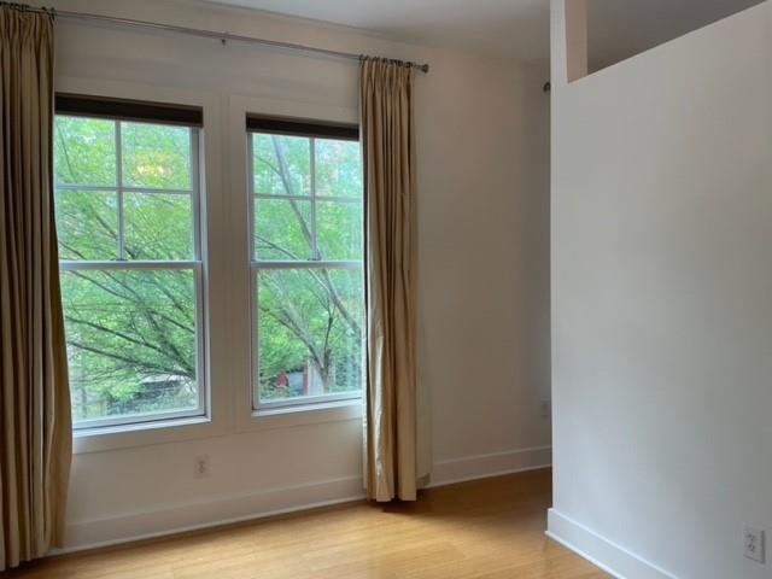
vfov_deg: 53.1
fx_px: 580
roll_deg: +0.4
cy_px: 290
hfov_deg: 67.3
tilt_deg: -0.3
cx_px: 386
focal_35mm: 26
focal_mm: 4.2
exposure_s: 1/120
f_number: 1.6
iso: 125
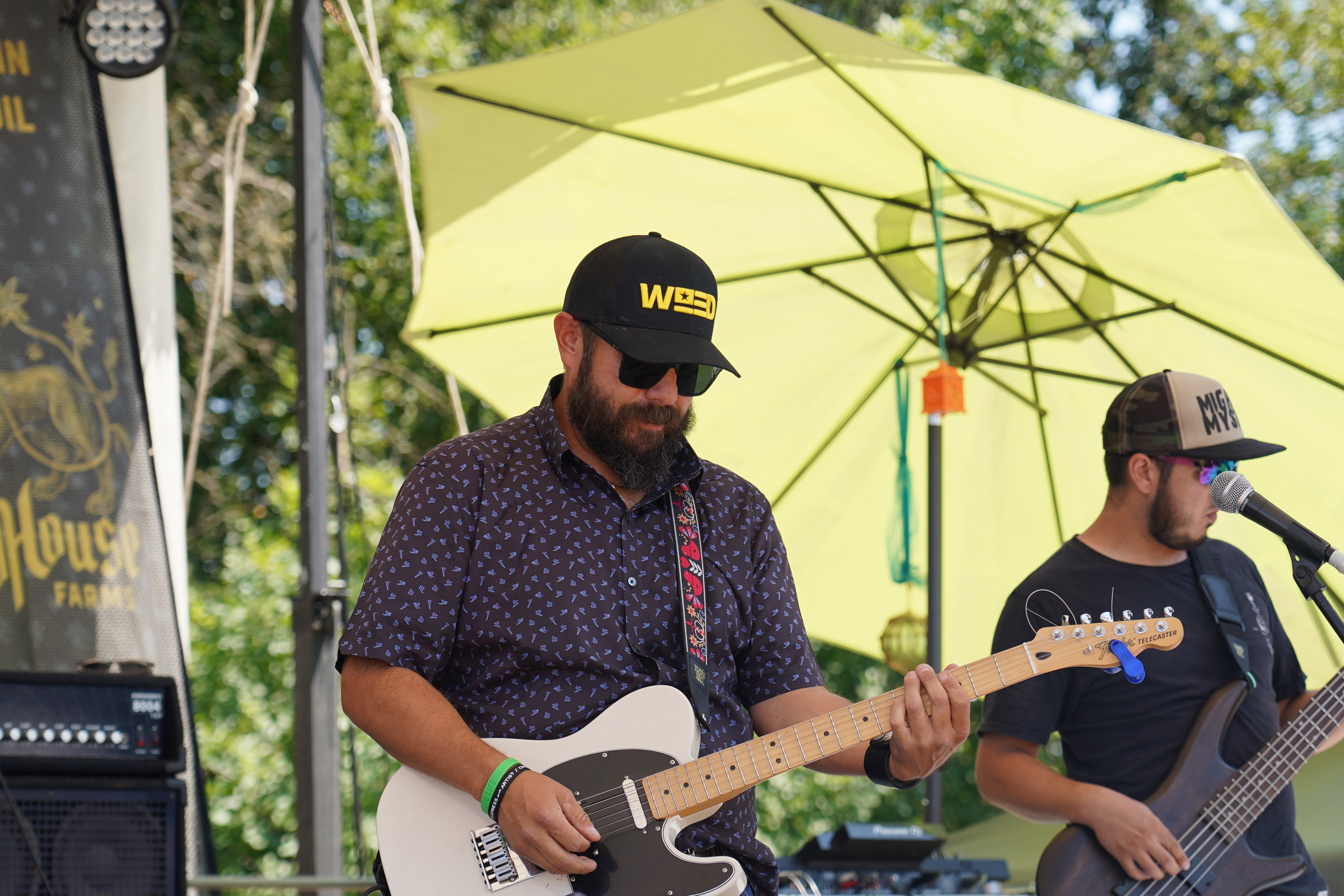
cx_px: 625
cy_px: 442
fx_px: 5189
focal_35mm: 139
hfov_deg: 14.8
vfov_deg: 9.9
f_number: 5
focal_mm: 105
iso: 100
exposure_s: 1/250
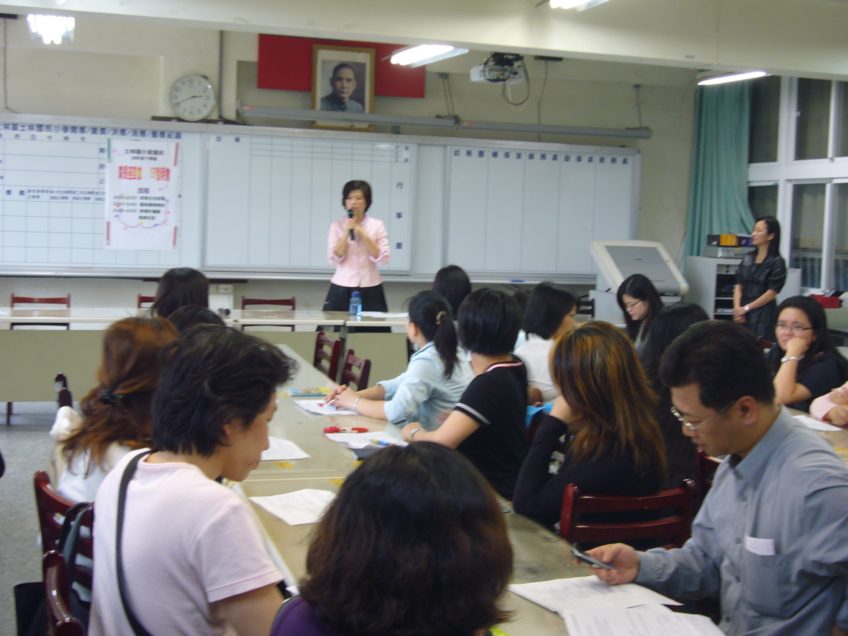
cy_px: 318
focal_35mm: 49
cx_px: 424
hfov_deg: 38.9
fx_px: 1200
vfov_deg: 29.7
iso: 100
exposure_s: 1/15
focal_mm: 8.1
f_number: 3.6
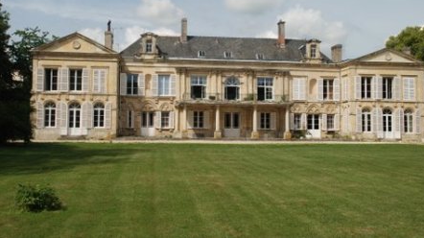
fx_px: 557
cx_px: 214
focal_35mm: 50
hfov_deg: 41.7
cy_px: 95
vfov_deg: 24.1
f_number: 8
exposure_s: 1/250
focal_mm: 31
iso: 100
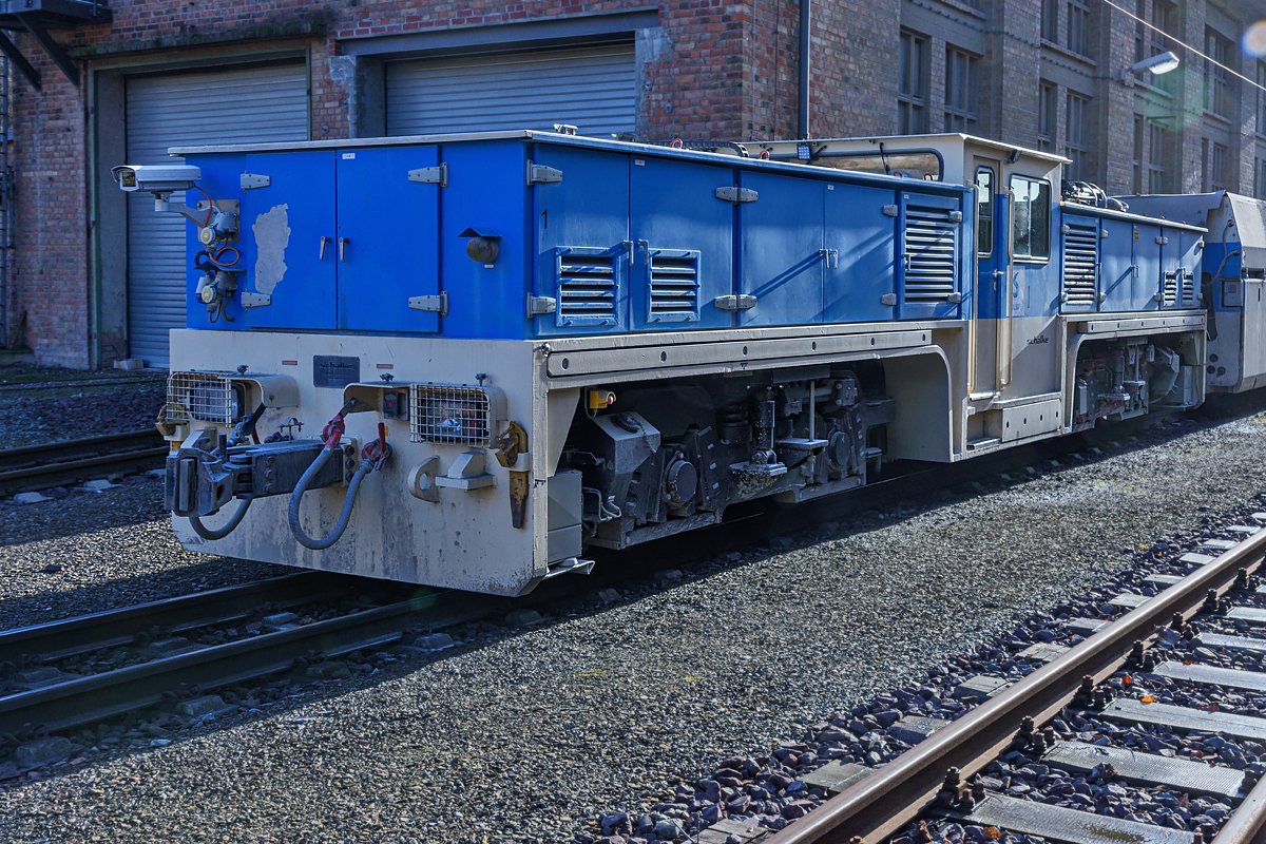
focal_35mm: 33
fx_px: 1160
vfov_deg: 40.0
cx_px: 633
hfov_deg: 57.2
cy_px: 422
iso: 200
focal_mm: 22
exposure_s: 1/400
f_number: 9
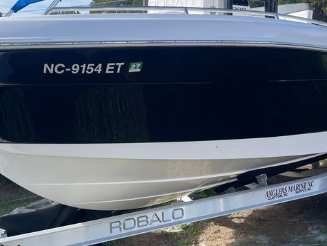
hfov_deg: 35.5
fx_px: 510
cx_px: 165
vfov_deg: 27.0
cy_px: 113
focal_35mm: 54
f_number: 1.6
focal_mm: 5.1
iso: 32
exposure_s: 1/1883
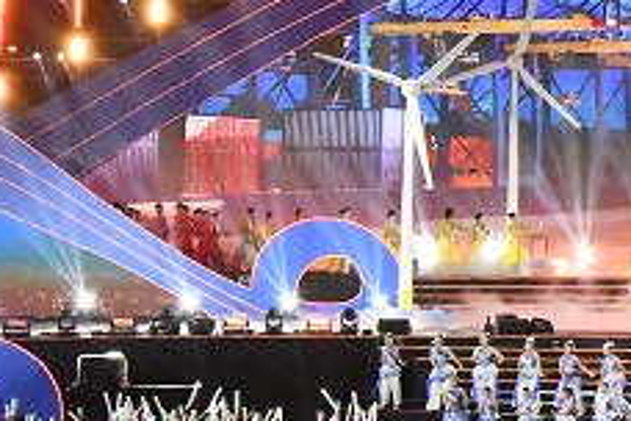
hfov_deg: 13.3
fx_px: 2629
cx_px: 769
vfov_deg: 9.1
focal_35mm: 150
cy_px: 22
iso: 12800
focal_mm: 38
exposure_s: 1/200
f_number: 14
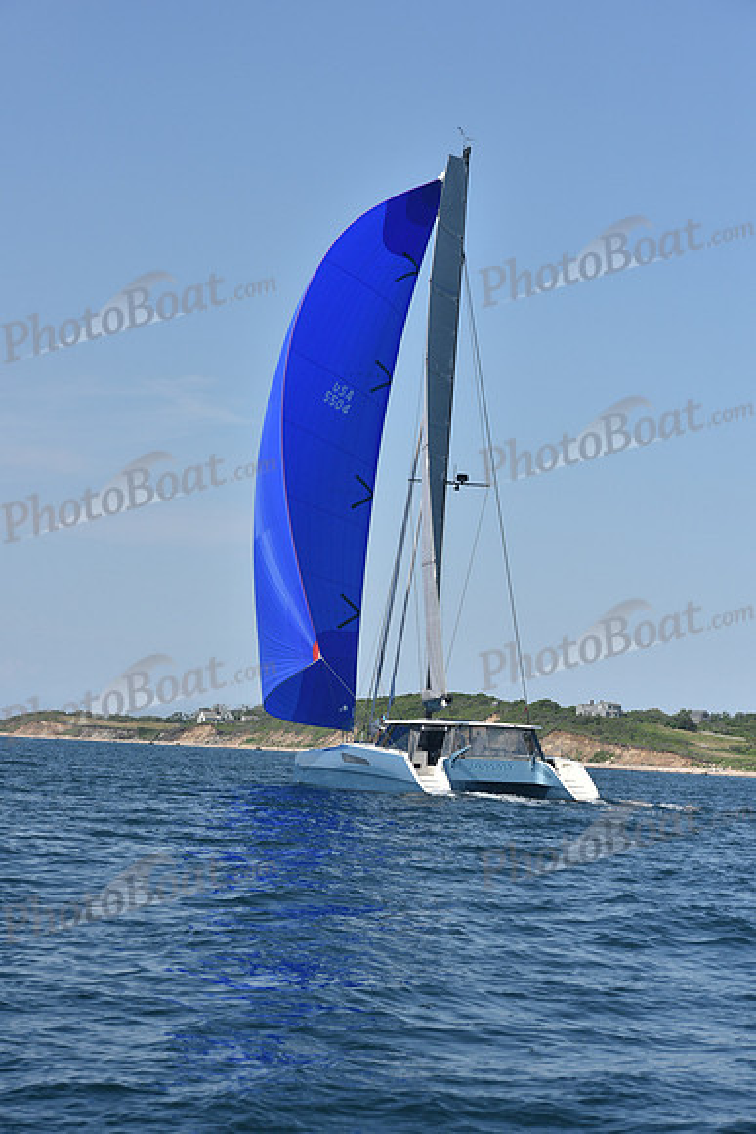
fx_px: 2896
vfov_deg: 22.1
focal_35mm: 92
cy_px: 567
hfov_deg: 14.9
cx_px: 378
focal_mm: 92
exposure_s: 1/1600
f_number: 8
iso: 320
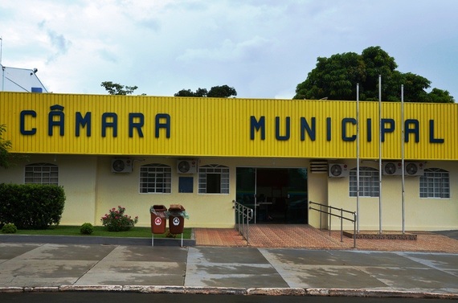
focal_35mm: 40
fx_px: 514
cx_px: 229
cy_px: 152
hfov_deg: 48.0
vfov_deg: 32.8
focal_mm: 27
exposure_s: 1/250
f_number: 8
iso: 125
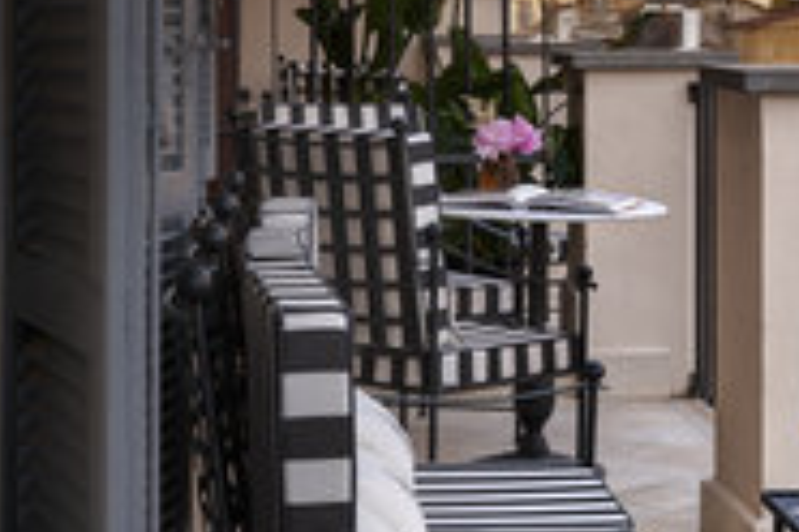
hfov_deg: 18.9
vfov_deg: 12.9
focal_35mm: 106
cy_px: 137
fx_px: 2352
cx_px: 739
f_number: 14
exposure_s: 1/10
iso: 200
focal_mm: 41
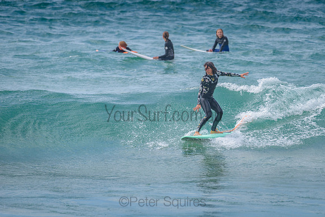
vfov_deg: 2.2
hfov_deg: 3.4
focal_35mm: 613
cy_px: 84
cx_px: 199
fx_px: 5534
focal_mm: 500
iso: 180
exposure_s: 1/1600
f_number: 5.6
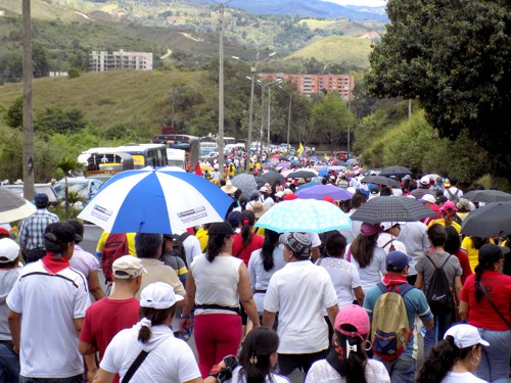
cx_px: 256
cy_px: 192
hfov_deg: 22.8
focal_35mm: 86
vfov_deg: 17.2
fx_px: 1270
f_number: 4.4
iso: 80
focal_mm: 15.3
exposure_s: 1/320
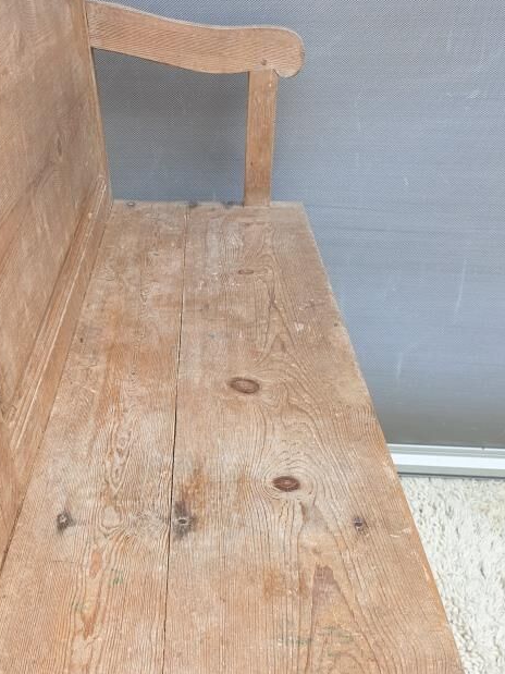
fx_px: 837
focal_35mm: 43
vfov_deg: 43.4
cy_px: 431
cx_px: 123
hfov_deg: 32.9
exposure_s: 1/120
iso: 50
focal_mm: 4.3
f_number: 2.4
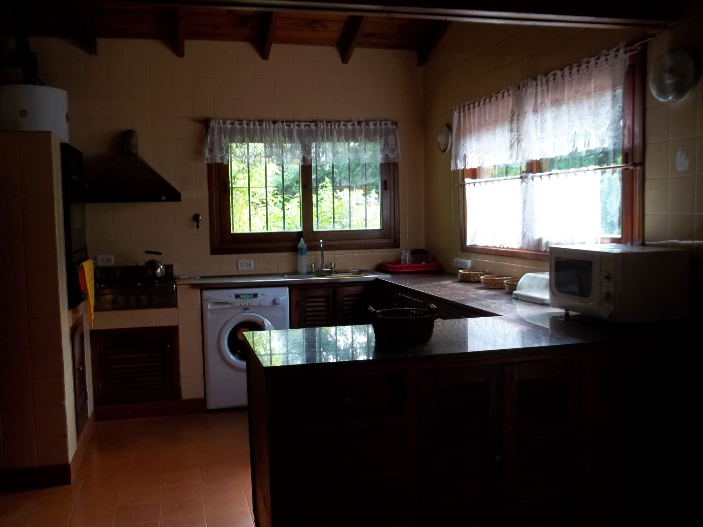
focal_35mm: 33
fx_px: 670
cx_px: 352
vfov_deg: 42.9
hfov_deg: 55.4
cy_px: 264
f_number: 3.3
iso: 64
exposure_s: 1/40
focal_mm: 5.9
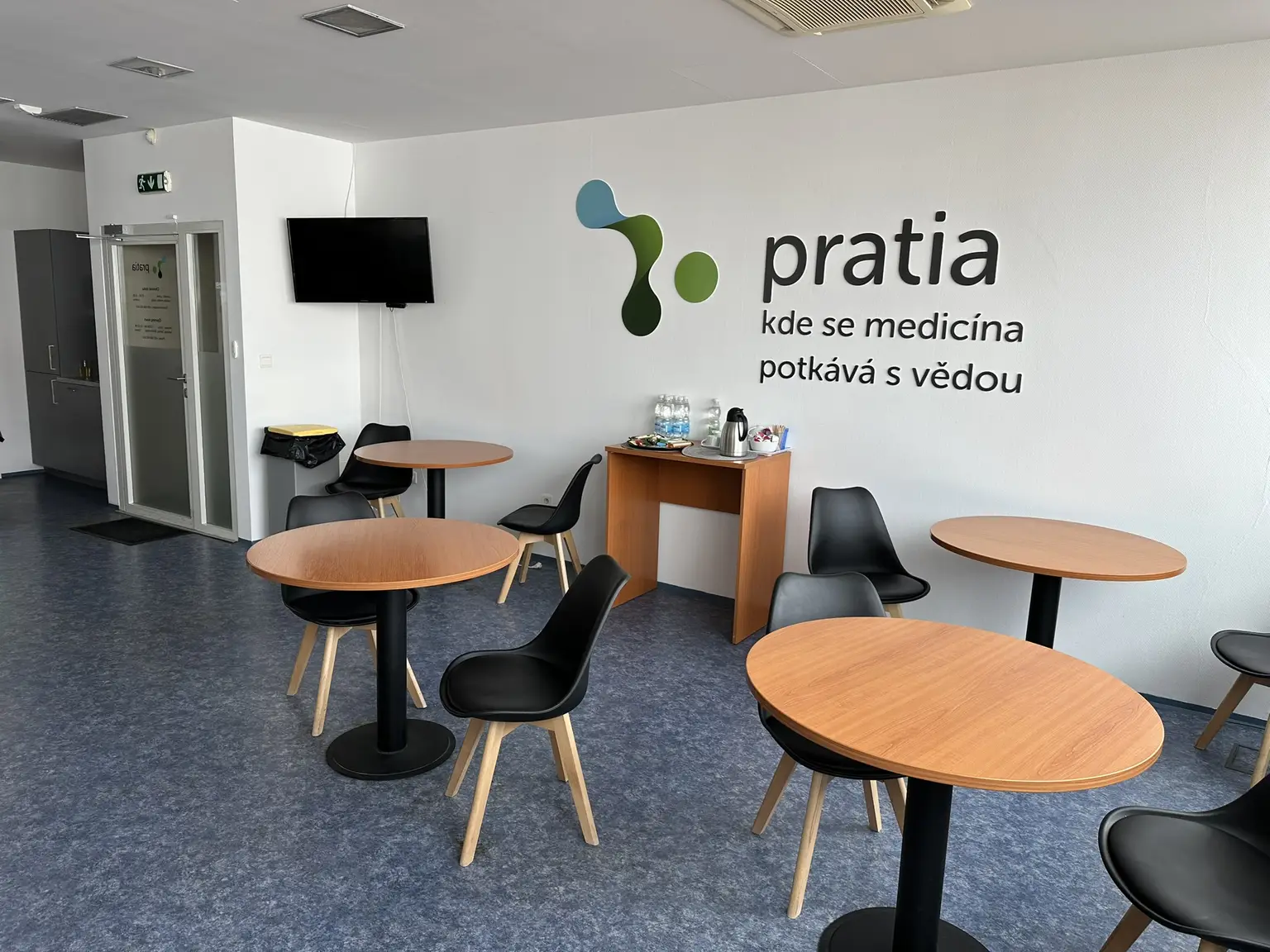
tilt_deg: -9.6
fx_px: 881
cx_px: 635
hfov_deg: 71.6
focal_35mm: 24
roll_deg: -1.9
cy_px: 476
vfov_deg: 56.8
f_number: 1.78
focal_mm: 6.86
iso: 80
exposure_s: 1/245
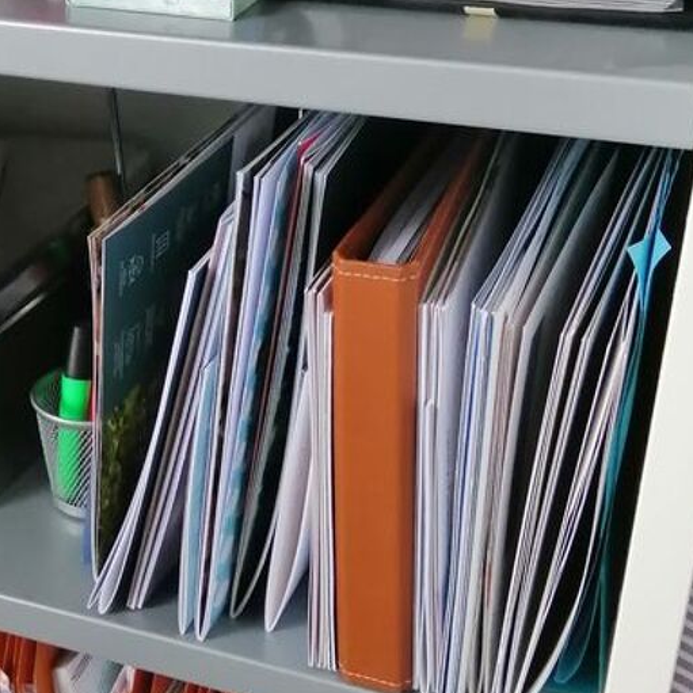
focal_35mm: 60
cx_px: 107
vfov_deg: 28.6
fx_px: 1359
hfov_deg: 27.8
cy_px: 304
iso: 250
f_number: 1.8
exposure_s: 1/100
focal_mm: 3.6
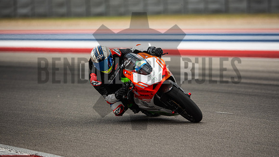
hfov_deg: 6.8
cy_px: 71
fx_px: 2339
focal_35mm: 316
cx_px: 139
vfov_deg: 3.8
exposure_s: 1/5000
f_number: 2
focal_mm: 200
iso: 400
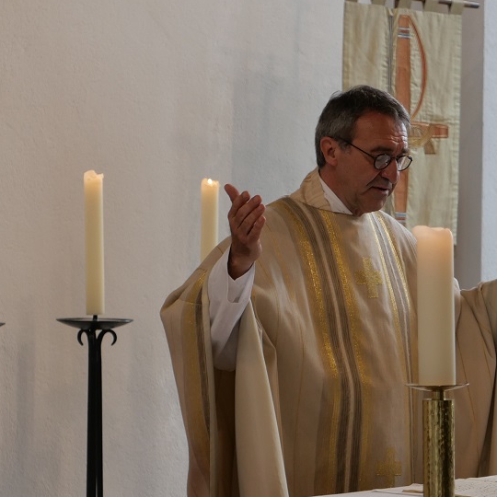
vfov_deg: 11.2
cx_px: 300
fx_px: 2534
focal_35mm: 156
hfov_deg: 11.2
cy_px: 225
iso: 400
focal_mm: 34
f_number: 2.8
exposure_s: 1/125
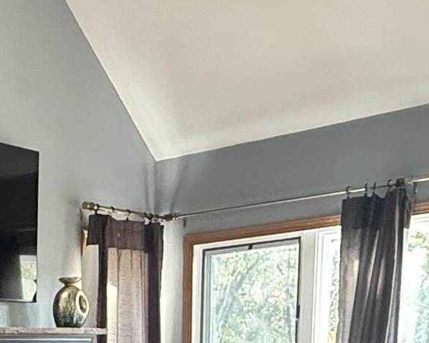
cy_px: 555
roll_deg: +2.0
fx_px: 914
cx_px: -78
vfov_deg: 18.2
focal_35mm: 72
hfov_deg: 24.1
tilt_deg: -10.4
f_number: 2.2
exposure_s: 1/59
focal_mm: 2.22
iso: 640
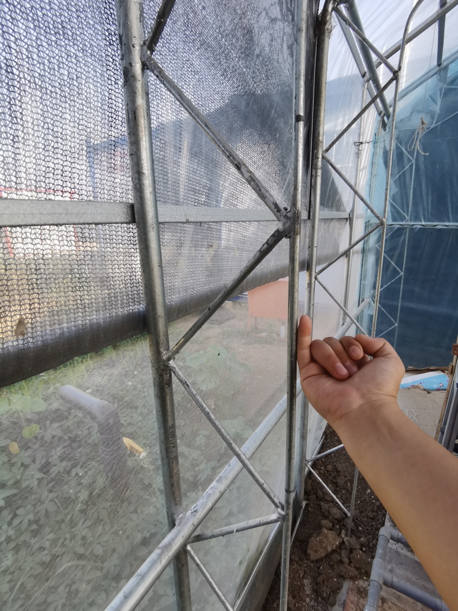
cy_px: 306
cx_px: 229
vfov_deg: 91.0
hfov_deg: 74.7
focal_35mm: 17
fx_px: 300
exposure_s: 1/177
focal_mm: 2.26
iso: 50
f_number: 2.2
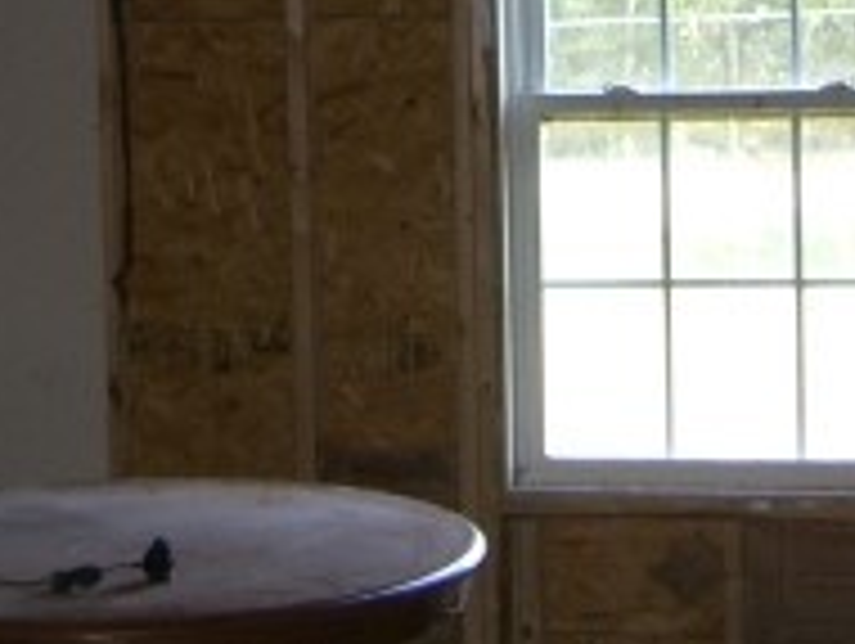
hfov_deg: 15.3
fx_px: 3166
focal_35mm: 128
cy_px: -189
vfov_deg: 11.3
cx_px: 256
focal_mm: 6.2
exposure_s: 1/60
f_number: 2.7
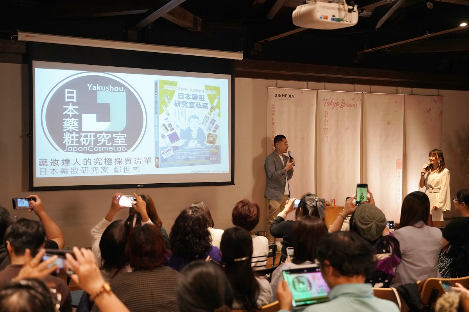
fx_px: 547
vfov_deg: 31.9
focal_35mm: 42
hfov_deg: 46.4
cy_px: 156
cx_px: 234
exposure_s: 1/160
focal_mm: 42
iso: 4000
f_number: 2.8
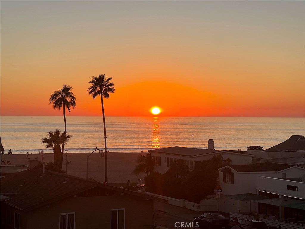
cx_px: 152
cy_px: 114
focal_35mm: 77
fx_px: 678
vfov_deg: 19.1
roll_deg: +0.0
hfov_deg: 25.3
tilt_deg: +0.4
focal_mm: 9
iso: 32
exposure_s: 1/363
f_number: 2.8
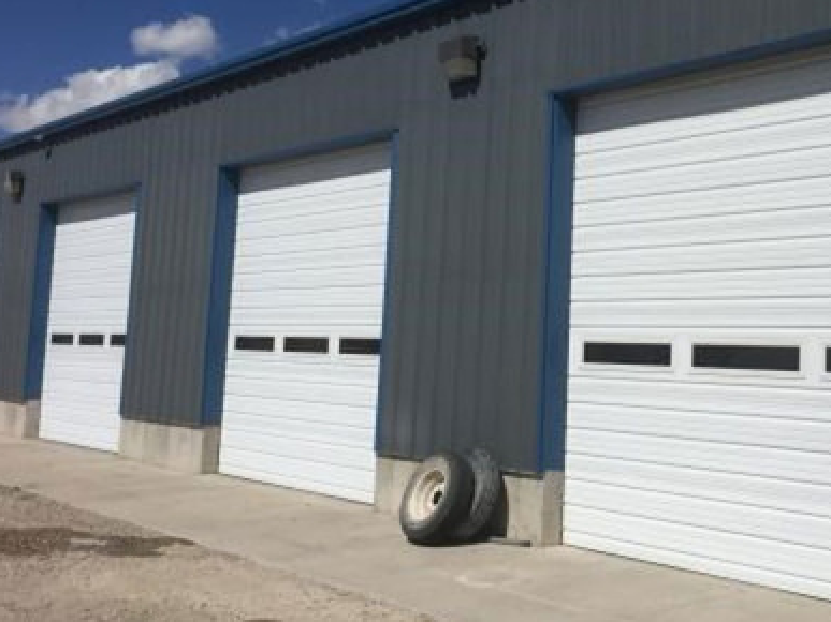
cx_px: 571
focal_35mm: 48
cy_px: 232
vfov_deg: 30.1
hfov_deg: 39.1
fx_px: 1152
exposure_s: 1/6623
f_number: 2.2
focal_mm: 4.15
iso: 32
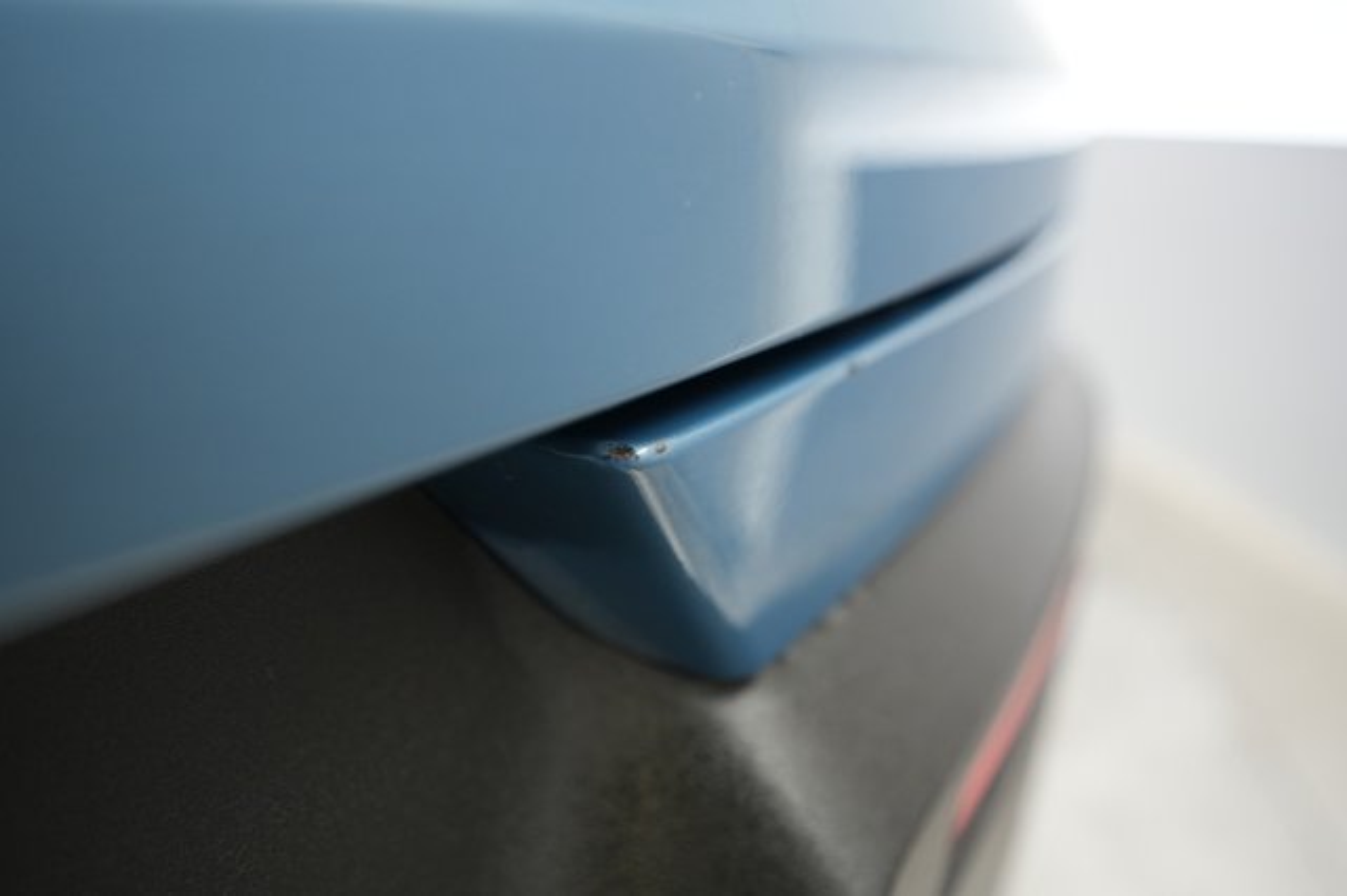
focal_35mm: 24
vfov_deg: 53.1
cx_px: 674
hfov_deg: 73.8
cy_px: 448
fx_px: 897
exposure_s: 1/60
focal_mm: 24
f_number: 3.2
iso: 1600
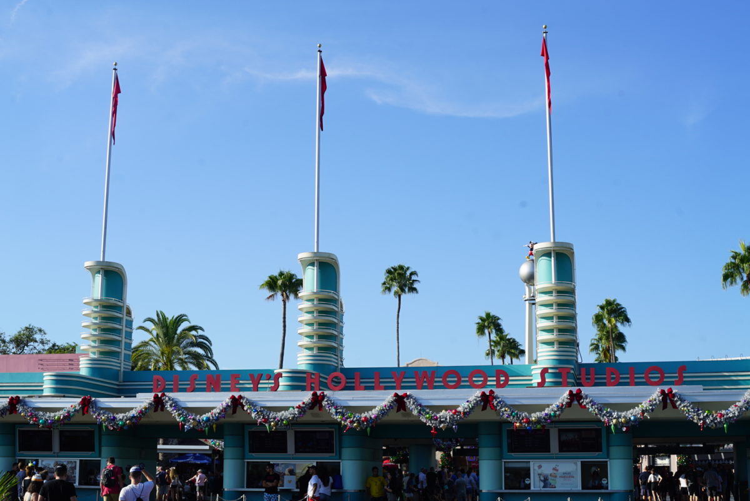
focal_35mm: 50
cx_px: 375
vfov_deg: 27.0
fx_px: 1042
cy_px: 250
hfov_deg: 39.6
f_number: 10
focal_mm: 50
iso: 100
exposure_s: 1/160
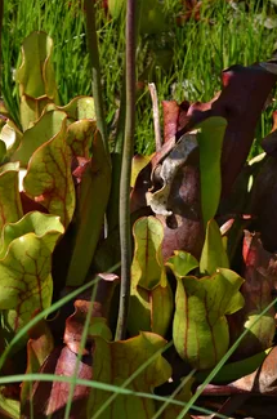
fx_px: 3376
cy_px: 124
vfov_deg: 7.1
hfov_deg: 4.7
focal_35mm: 291
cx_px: 6
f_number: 8
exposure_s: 1/320
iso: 100
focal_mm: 70
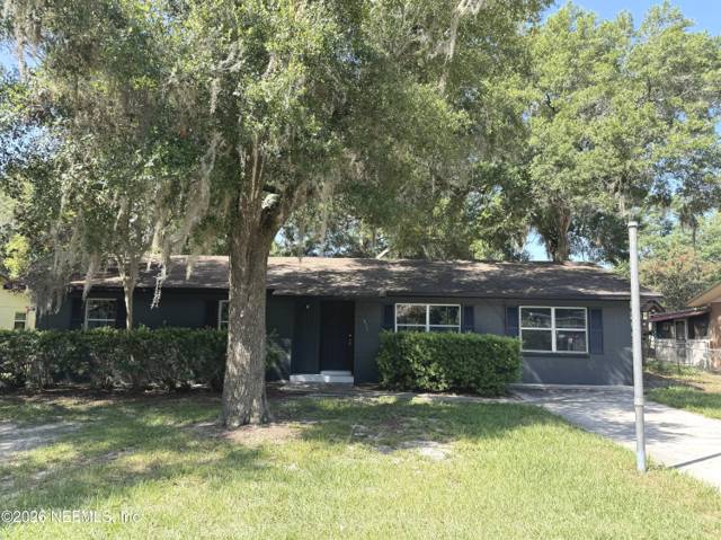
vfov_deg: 56.8
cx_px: 360
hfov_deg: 71.6
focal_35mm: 24
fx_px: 500
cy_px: 270
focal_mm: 6.76
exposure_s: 1/651
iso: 80
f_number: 1.78
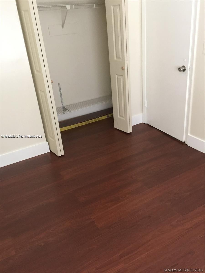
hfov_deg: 48.2
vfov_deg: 61.7
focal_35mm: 29
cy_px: 136
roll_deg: +6.4
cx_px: 102
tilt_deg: -24.7
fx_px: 229
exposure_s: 1/10
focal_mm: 4.15
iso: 100
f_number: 2.2
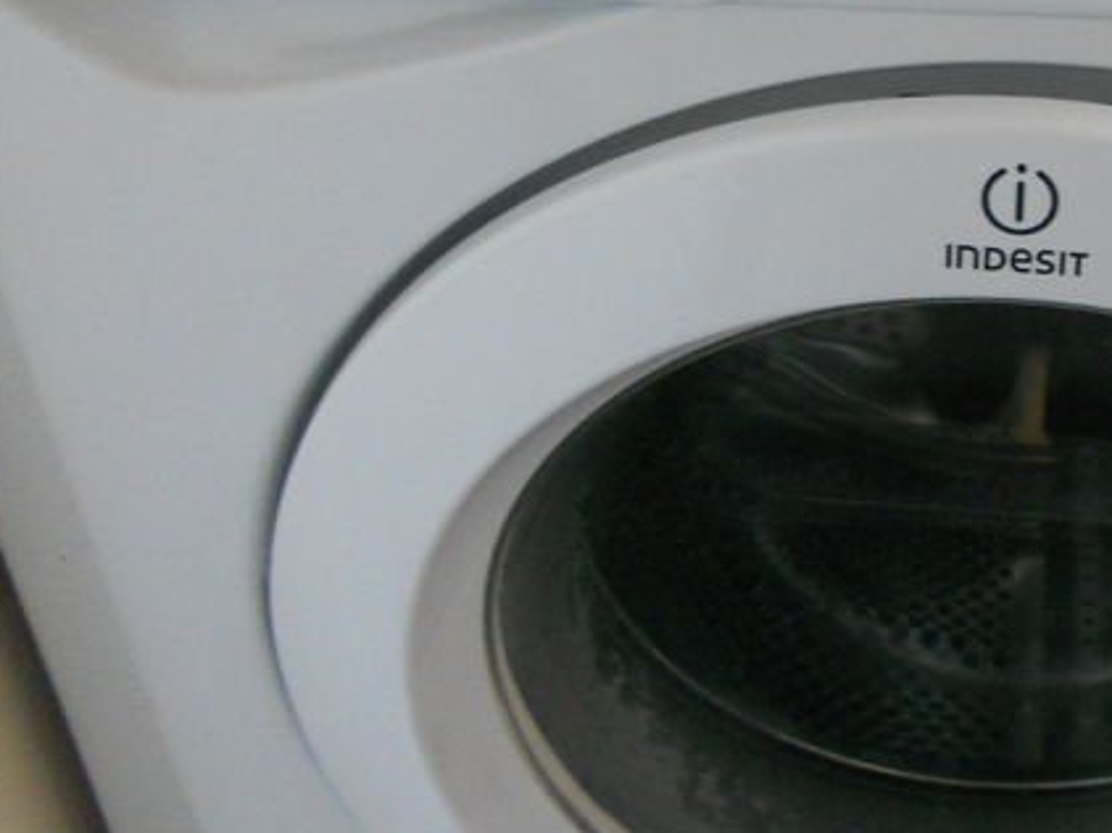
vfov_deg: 22.6
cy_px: 182
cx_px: 1067
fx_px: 2055
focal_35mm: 64
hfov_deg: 28.7
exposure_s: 1/30
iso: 400
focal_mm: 4.9
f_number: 3.2
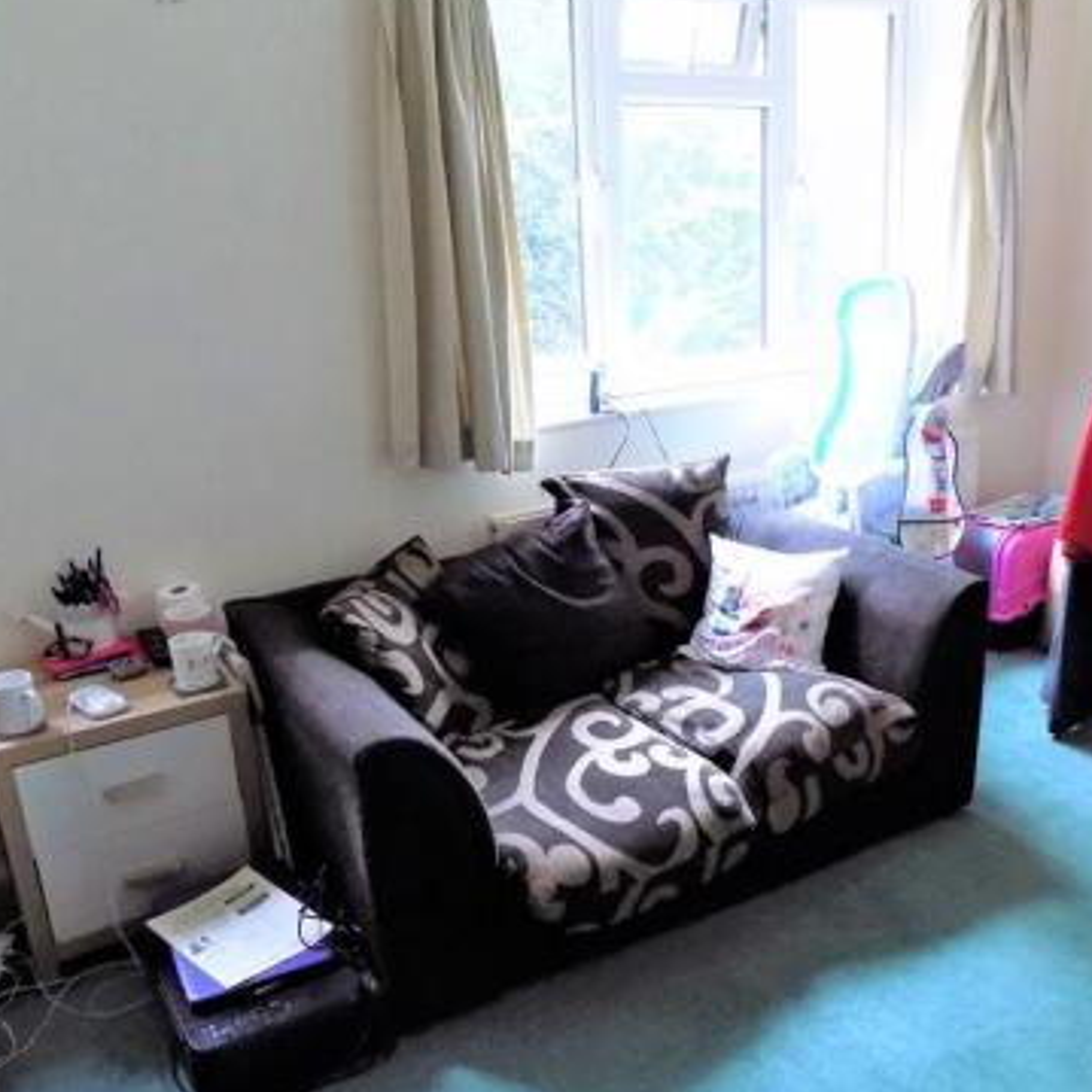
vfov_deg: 49.7
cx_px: 674
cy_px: 595
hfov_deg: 49.3
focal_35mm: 33
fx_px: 1178
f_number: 3.1
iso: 400
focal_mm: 4
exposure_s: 1/30
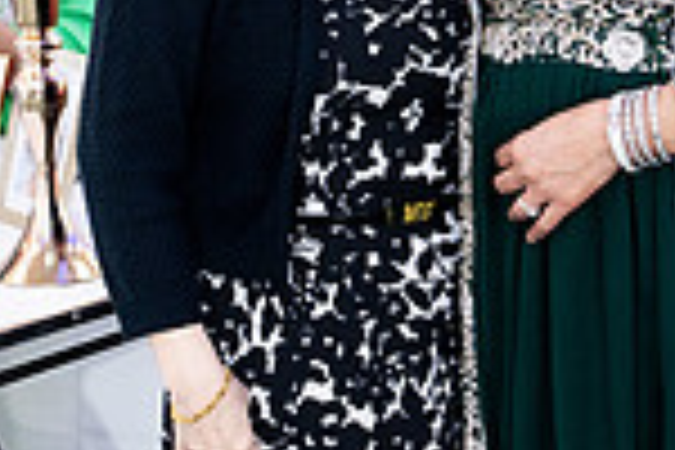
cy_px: -38
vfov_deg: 10.6
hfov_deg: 15.8
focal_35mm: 128
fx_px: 2400
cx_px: 616
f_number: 2.8
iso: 1250
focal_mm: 33
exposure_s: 1/60
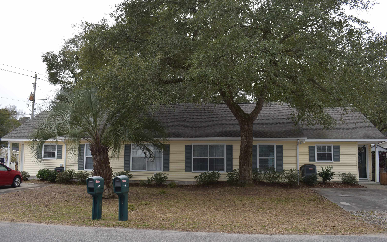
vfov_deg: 38.9
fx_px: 343
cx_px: 195
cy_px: 121
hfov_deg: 58.9
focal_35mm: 33
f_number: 5.6
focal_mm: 21
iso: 100
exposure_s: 1/200
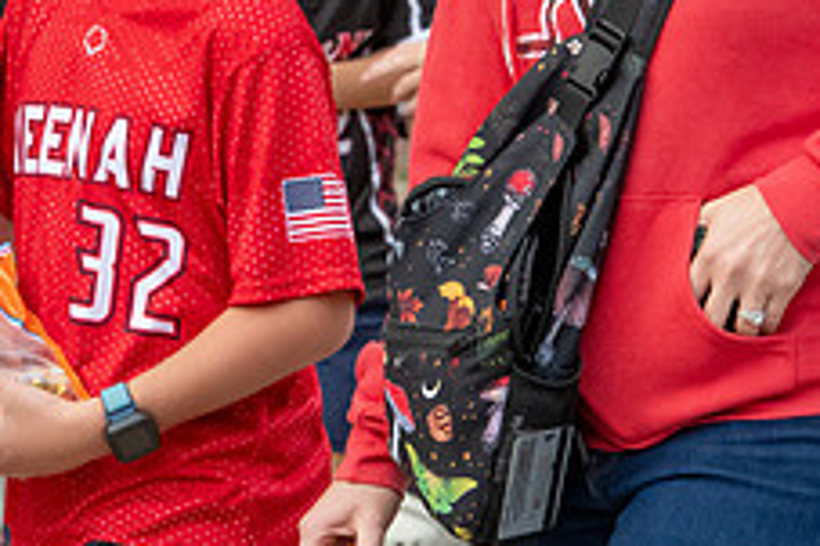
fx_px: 9878
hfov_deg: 4.8
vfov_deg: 3.2
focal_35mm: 434
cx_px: 235
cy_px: 78
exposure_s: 1/250
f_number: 11
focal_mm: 170
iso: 3200
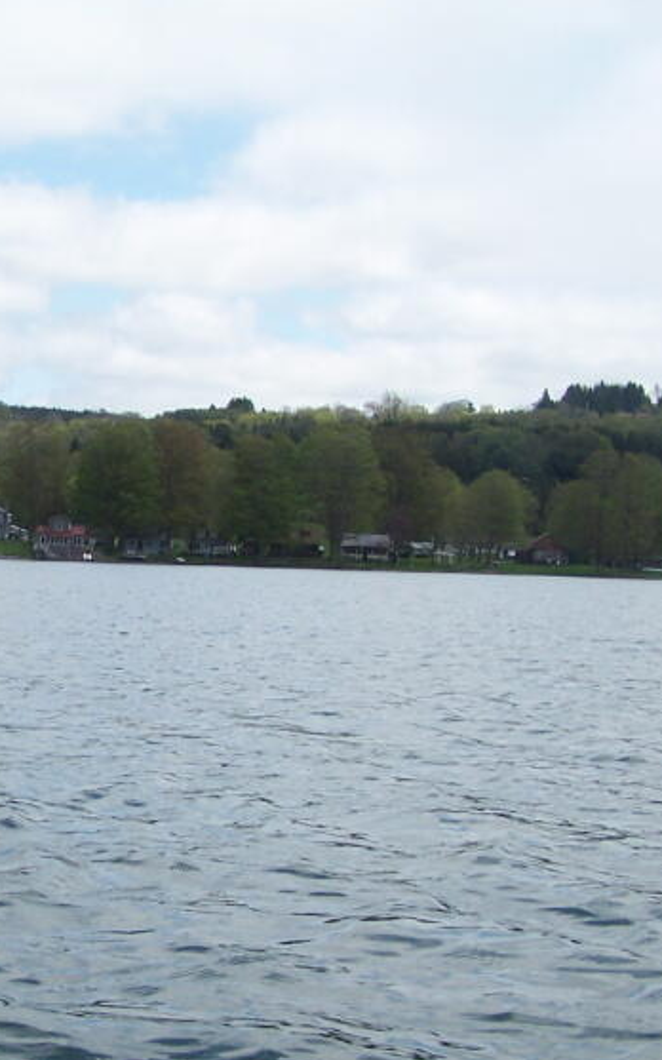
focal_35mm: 74
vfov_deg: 27.8
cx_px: -131
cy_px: 632
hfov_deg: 16.9
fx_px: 2137
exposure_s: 1/800
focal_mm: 6.3
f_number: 4
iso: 80
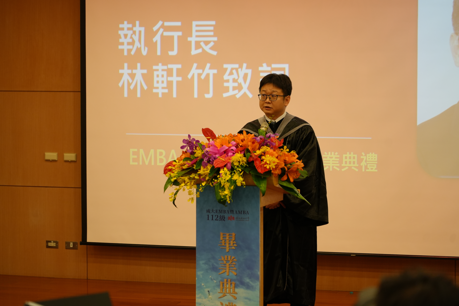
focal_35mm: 105
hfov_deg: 19.5
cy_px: 153
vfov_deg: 13.0
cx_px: 230
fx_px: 1339
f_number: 4
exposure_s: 1/200
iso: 1250
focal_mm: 105
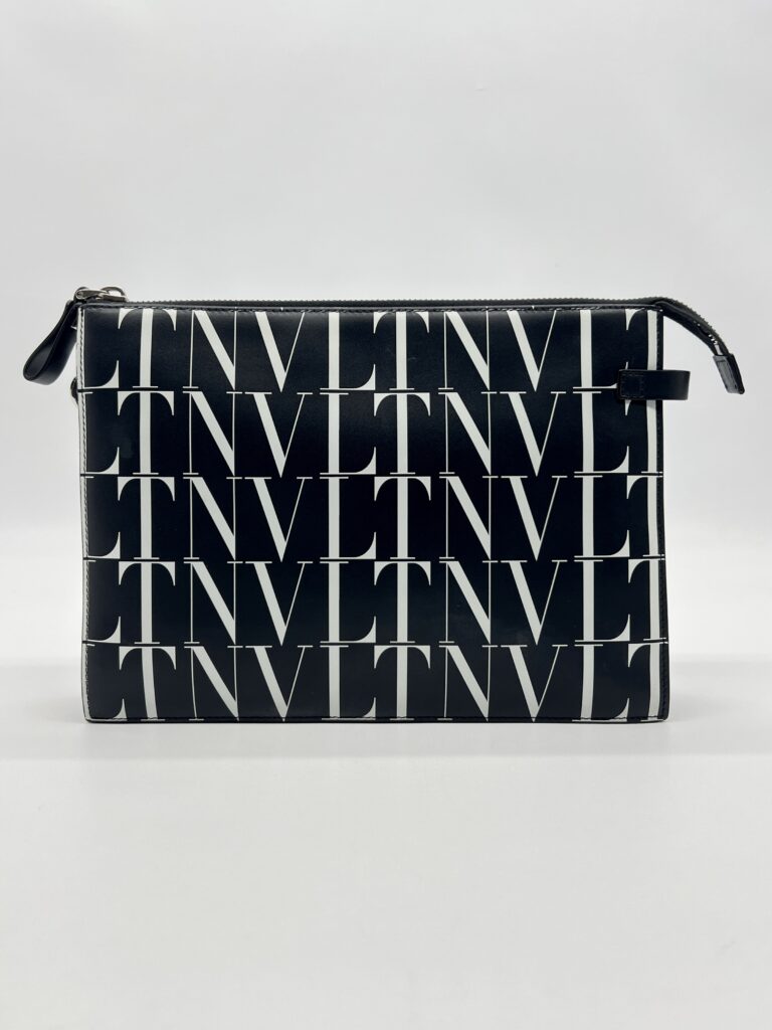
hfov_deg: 53.1
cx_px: 386
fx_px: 773
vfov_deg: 67.3
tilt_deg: -4.1
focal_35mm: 26
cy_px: 515
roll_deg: -0.7
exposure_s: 1/124
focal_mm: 5.7
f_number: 1.5
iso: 32
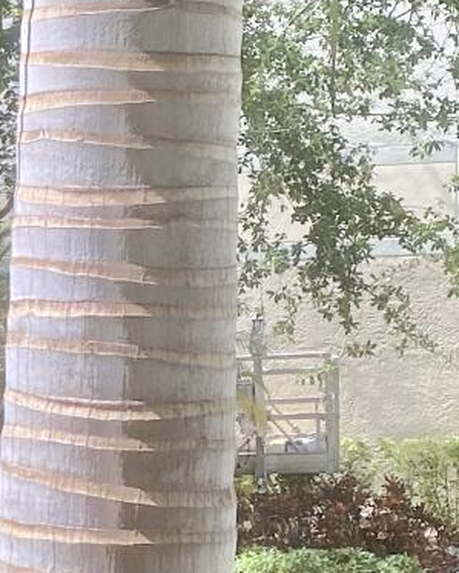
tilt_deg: -9.8
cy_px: 605
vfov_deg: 13.9
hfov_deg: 10.3
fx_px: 2307
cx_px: -516
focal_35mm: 136
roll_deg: +3.5
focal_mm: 4.25
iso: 32
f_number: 1.8
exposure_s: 1/391
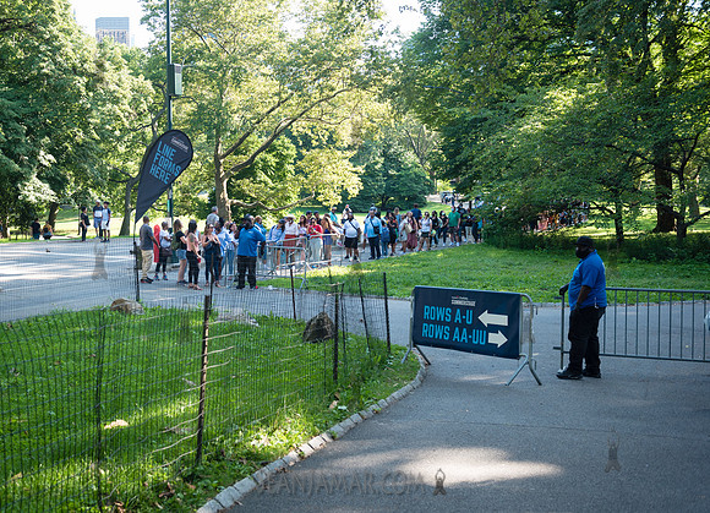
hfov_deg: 45.3
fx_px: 845
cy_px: 223
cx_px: 276
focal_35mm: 42
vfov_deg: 33.7
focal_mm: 35
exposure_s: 1/200
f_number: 4
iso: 200
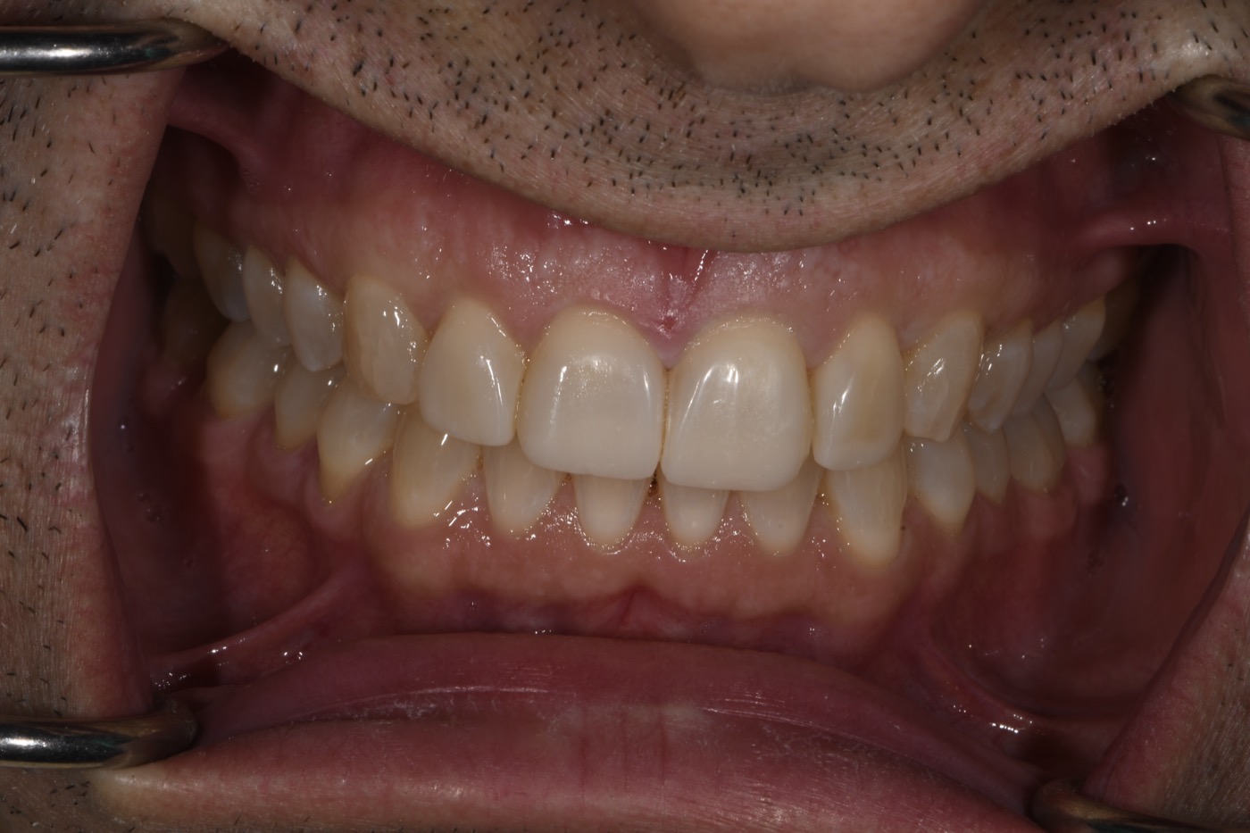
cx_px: 625
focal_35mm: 127
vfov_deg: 10.8
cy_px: 416
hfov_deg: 16.1
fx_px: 4409
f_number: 36
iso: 100
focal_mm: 85
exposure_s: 1/80
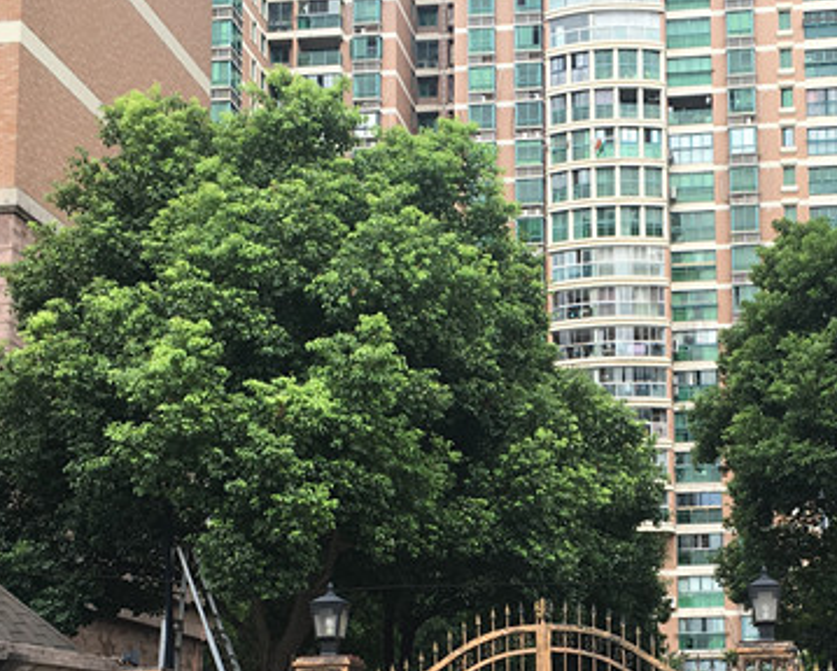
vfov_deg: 23.8
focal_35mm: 63
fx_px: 1562
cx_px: 616
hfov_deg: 29.6
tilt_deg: +9.3
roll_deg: +2.0
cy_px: 557
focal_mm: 4.15
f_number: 2.2
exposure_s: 1/306
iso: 25
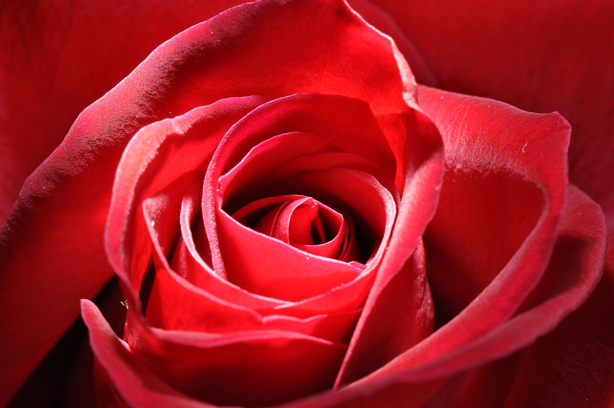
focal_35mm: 60
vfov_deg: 22.6
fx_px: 1022
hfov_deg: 33.4
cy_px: 204
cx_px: 307
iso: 200
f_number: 22
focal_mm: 40
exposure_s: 1/2.5
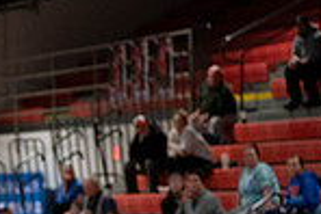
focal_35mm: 274
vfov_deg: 5.0
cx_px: -182
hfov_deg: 7.4
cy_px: 345
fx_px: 2446
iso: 4000
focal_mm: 70
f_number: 2.8
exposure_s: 1/1000
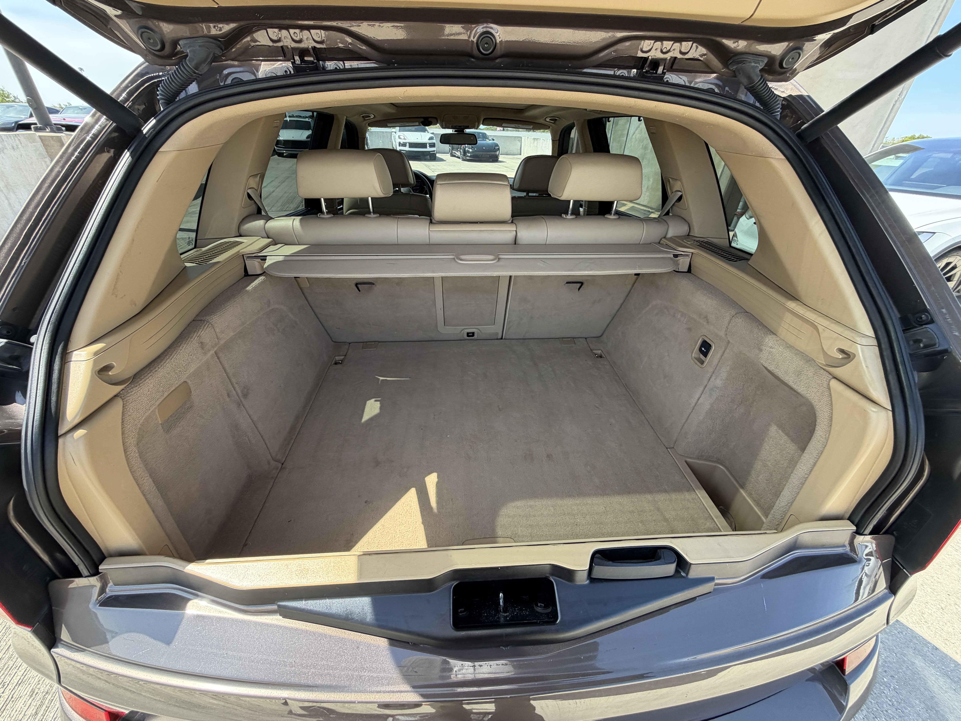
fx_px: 389
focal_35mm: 14
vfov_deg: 85.7
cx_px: 480
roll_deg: -2.4
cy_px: 360
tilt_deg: -31.6
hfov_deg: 102.1
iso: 64
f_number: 2.2
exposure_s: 1/229
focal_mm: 2.22
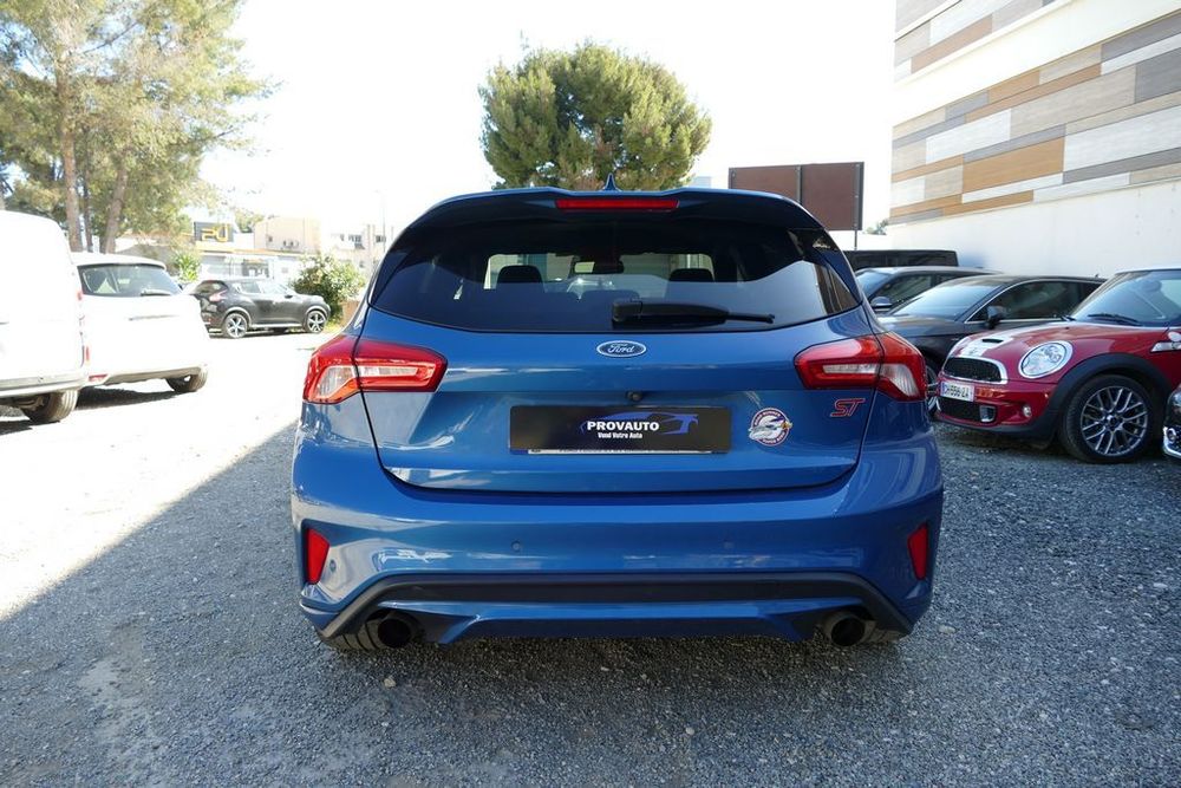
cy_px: 394
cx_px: 590
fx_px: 853
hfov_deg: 69.4
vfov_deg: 49.6
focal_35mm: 26
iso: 125
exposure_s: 1/250
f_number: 2.9
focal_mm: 9.46
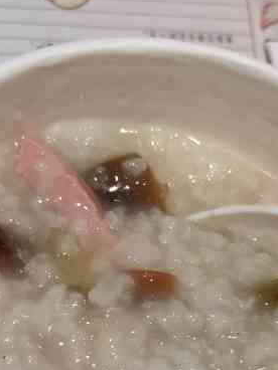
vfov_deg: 28.3
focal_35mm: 66
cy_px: 334
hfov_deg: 22.2
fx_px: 707
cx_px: 156
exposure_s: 1/100
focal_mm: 4.75
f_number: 1.8
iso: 320
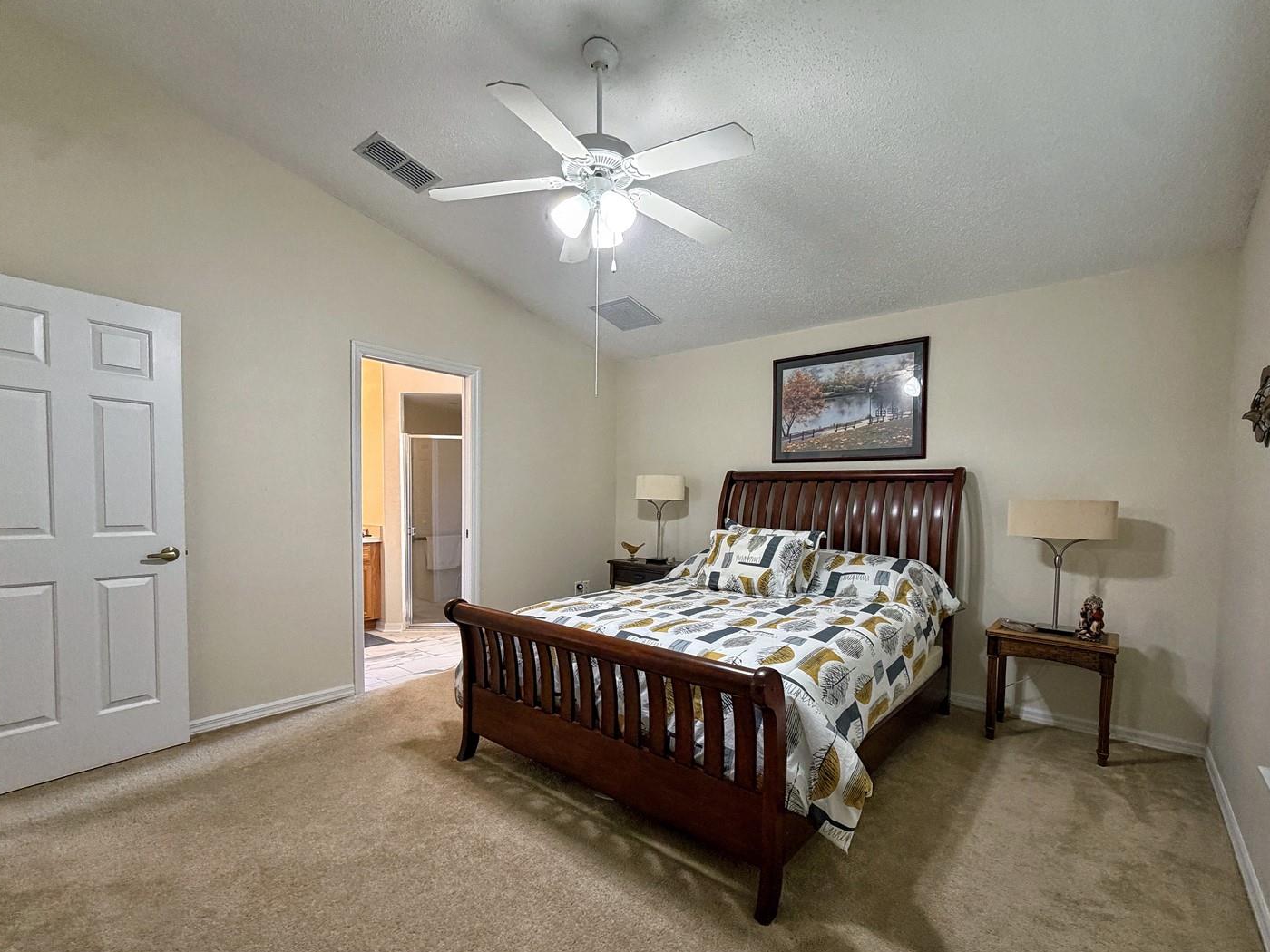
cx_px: 646
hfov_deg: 94.5
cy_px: 522
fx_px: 587
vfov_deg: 77.9
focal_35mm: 16
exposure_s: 1/60
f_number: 2.2
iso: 250
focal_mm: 2.22
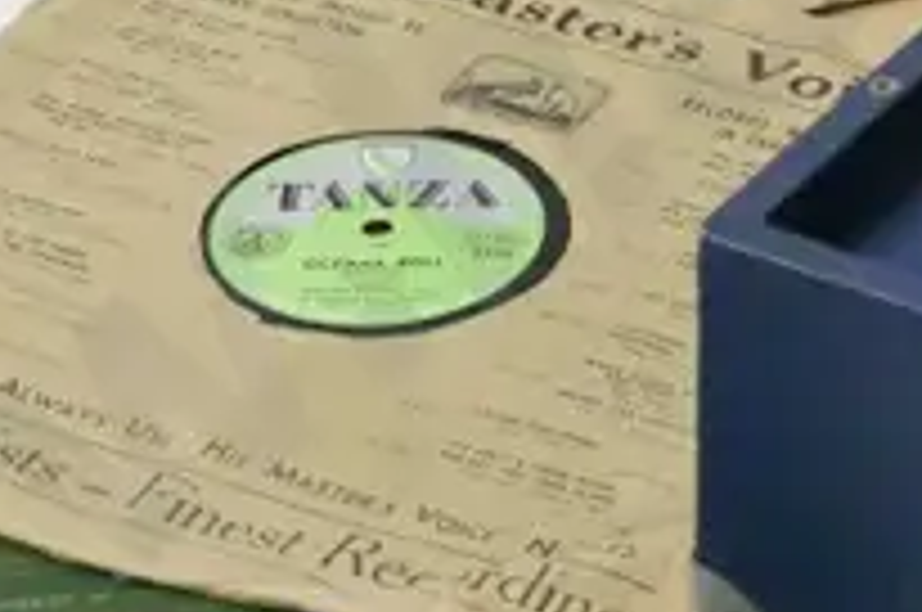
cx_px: 1250
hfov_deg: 11.3
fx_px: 4526
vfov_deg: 7.5
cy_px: -414
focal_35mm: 177
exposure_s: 1/100
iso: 3200
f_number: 5.6
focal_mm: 17
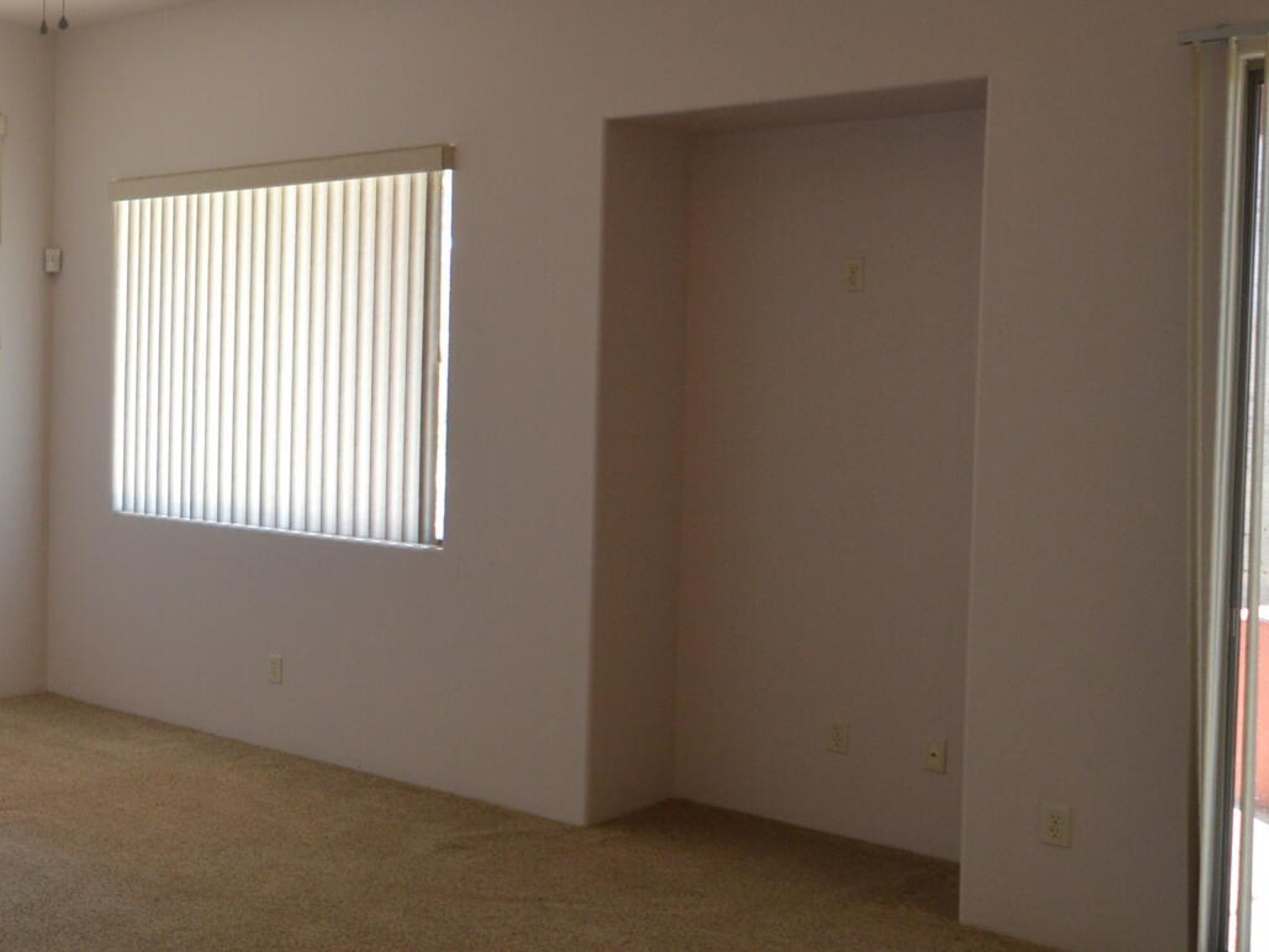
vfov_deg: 34.3
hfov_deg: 40.3
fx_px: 1540
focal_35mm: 42
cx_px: 55
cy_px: 388
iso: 400
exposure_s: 1/60
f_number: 3.5
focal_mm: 10
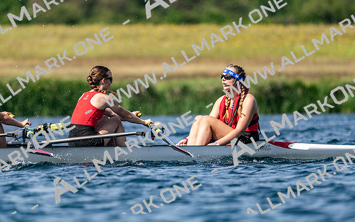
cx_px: 193
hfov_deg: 3.2
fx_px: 6455
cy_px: 110
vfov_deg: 2.0
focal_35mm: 667
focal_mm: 400
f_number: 4.5
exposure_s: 1/2500
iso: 220
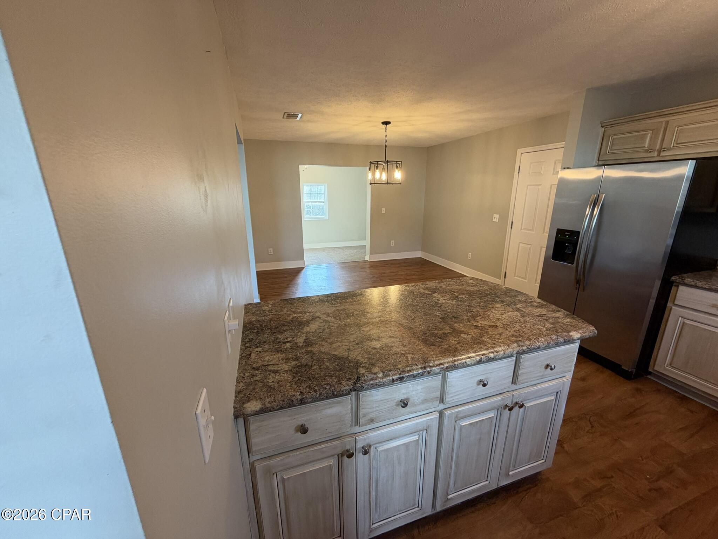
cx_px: 359
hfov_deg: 102.1
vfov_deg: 85.7
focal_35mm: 14
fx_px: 290
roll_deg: +0.9
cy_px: 270
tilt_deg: -14.7
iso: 200
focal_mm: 2.22
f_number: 2.2
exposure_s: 1/60
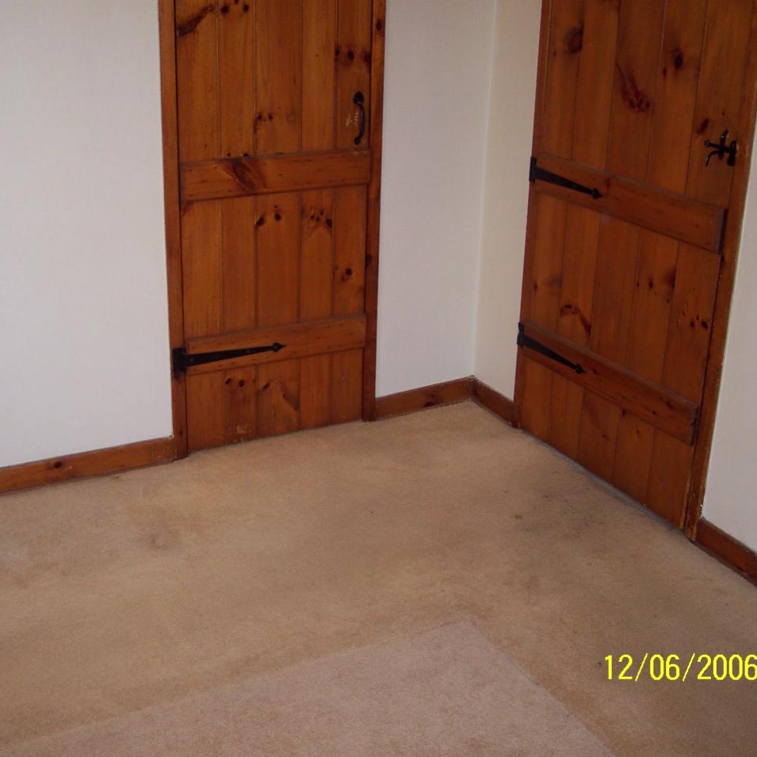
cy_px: 378
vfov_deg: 37.6
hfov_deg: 37.5
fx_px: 1113
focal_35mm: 45
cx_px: 315
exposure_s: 1/30
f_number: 2.8
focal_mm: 8
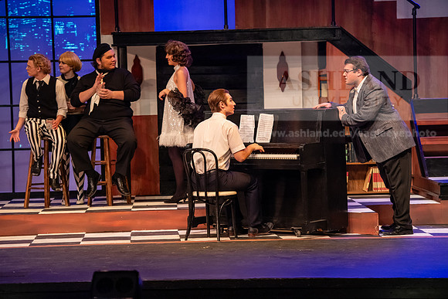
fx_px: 1680
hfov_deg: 15.2
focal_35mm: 135
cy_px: 150
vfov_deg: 10.2
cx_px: 224
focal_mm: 135
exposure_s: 1/200
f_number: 3.2
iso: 3200
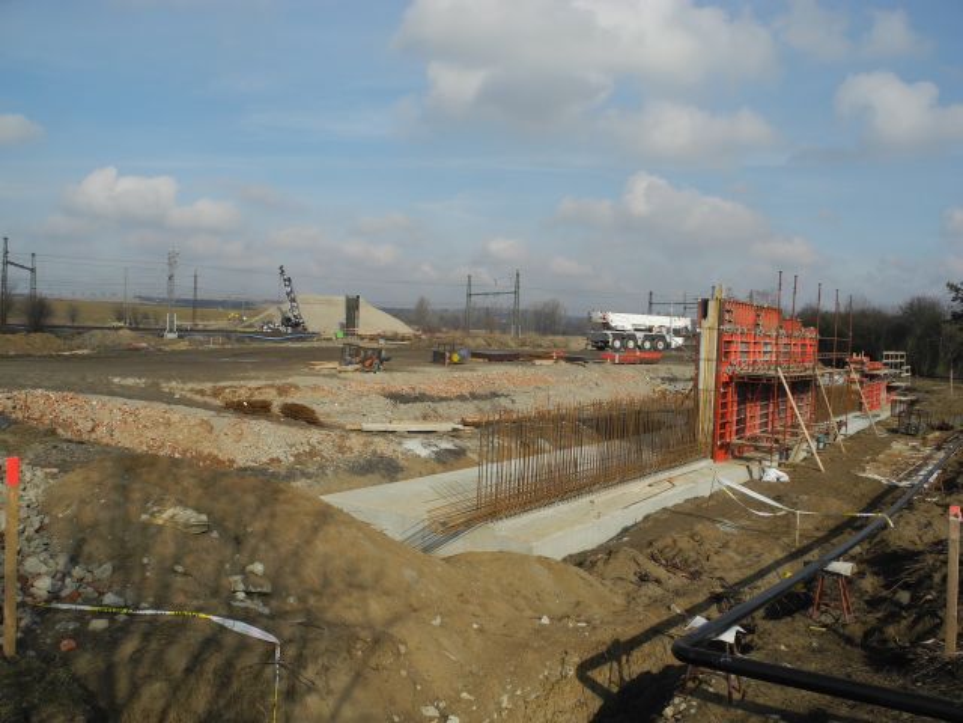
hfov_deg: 63.4
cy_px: 362
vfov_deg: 49.7
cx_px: 482
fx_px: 779
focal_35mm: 28
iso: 100
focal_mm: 6
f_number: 5
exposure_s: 1/885
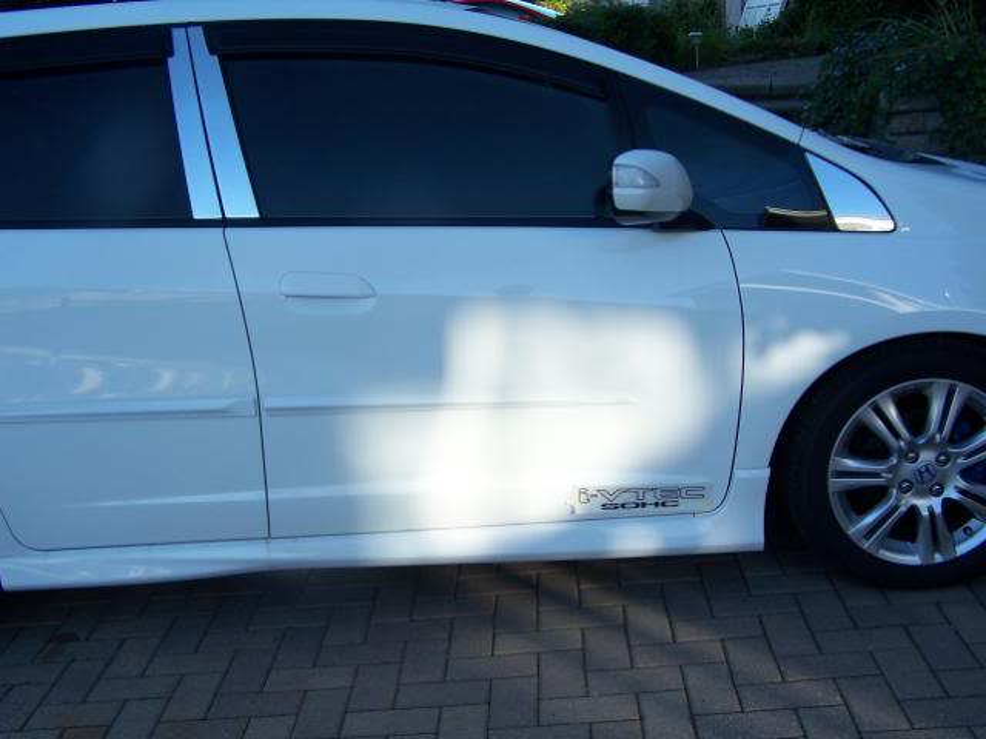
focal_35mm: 40
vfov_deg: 36.0
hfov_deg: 46.8
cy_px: 370
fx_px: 1139
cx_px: 493
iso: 80
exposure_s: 1/320
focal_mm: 6.7
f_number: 2.8
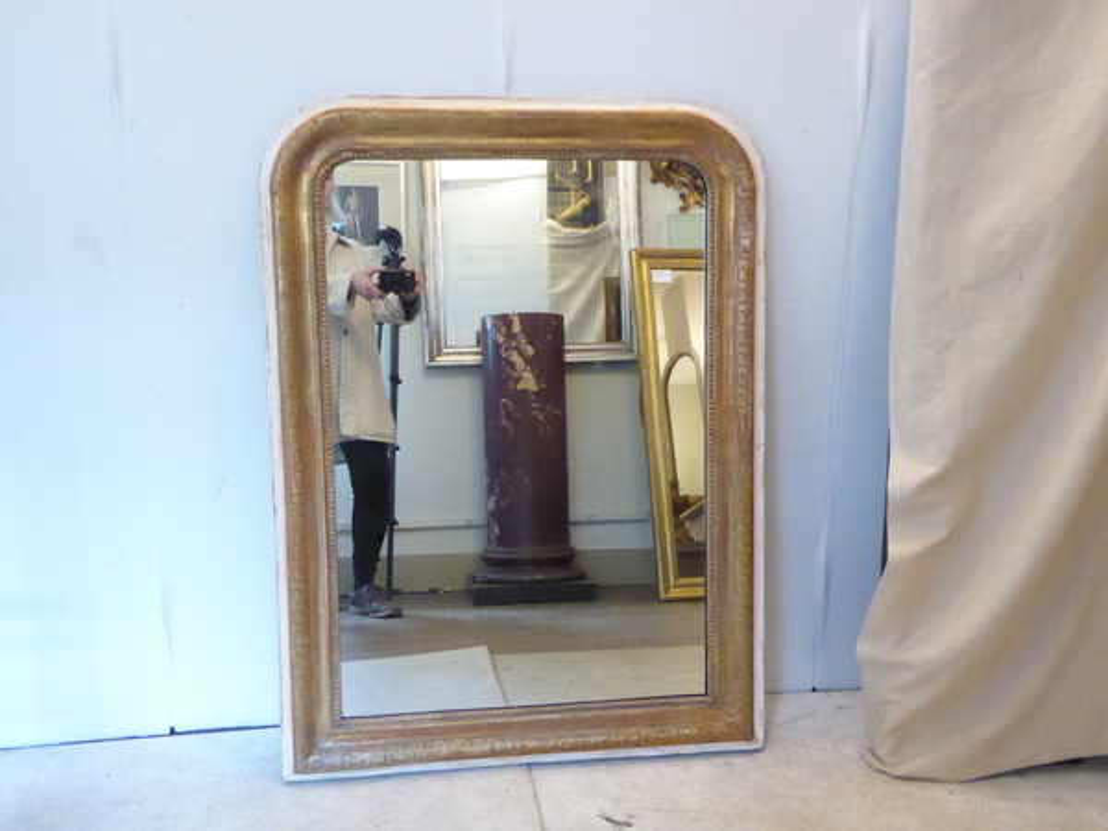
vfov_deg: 39.7
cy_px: 416
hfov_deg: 51.4
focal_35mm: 36
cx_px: 554
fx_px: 1152
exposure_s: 1/50
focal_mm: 6.3
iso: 1600
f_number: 3.7
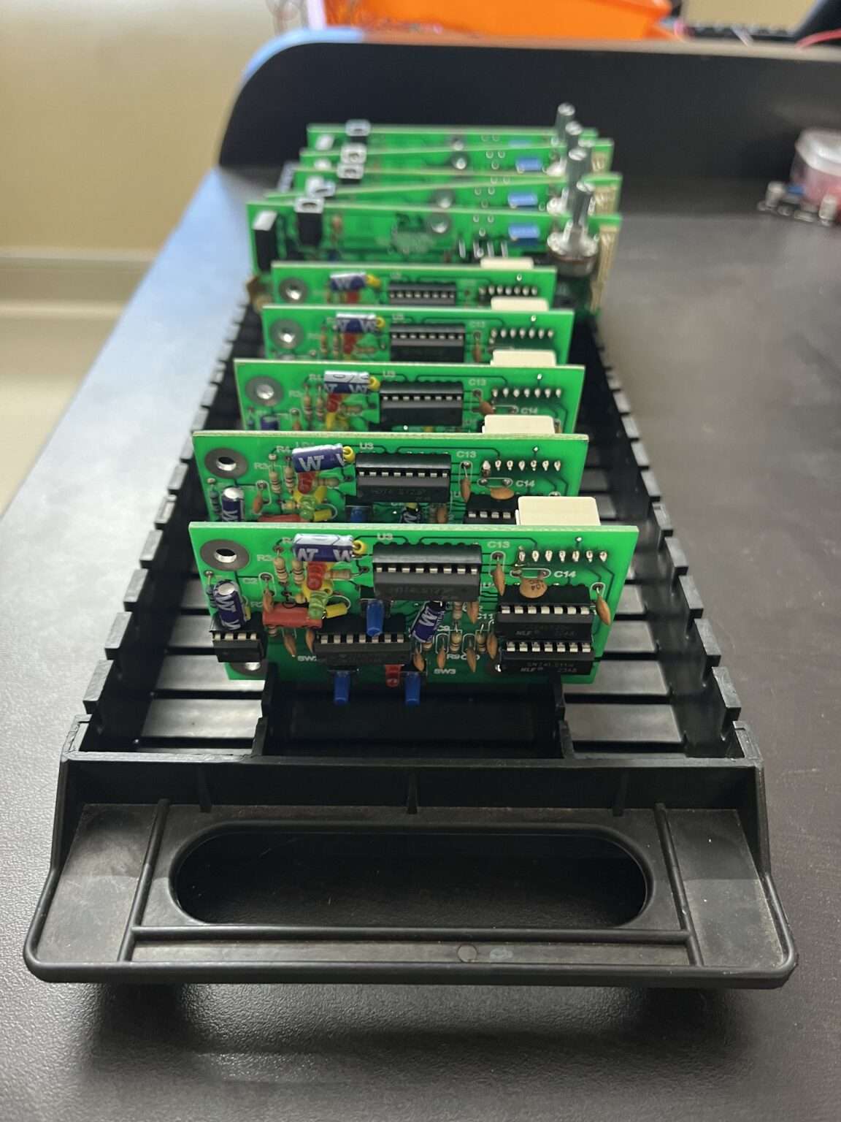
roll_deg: -0.9
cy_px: 561
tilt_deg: -39.9
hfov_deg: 53.1
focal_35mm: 26
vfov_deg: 67.3
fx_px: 842
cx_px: 420
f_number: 1.6
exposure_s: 1/33
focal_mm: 5.1
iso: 400
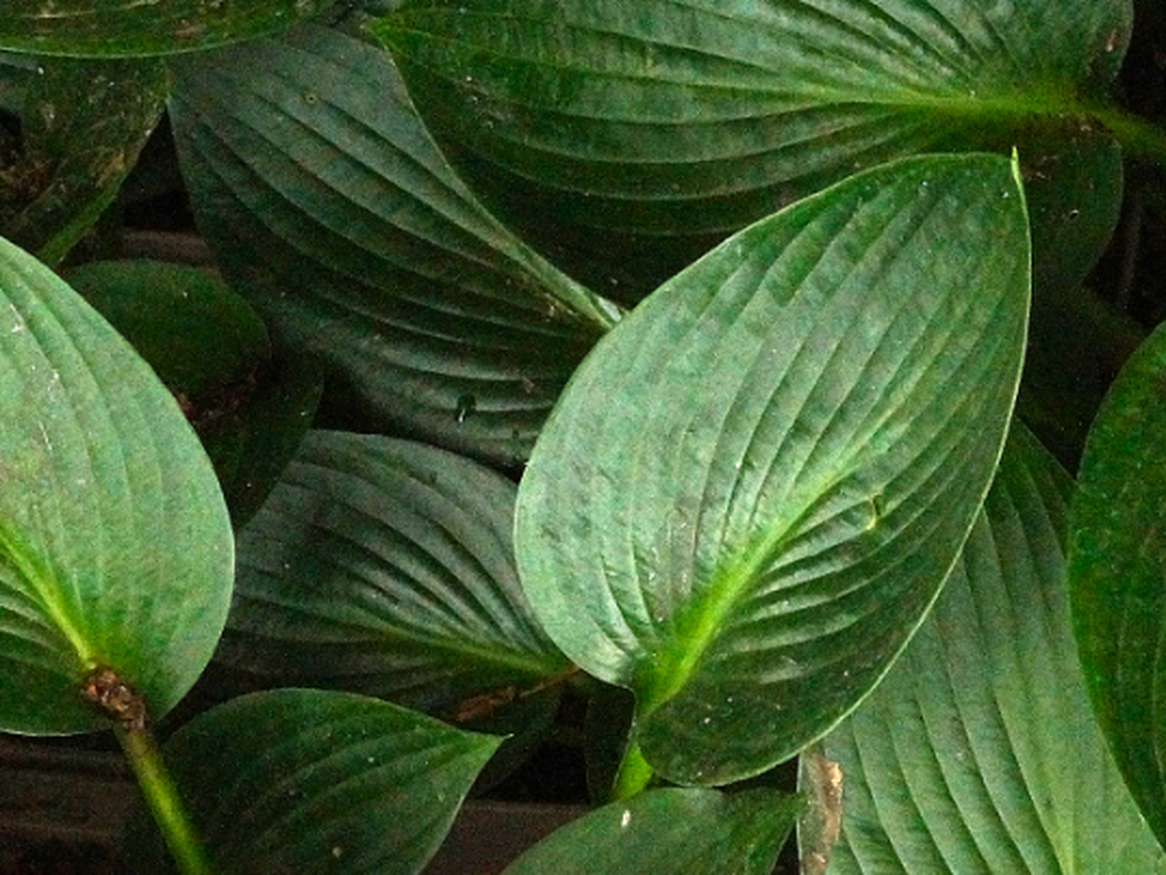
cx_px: 667
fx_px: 10849
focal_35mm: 322
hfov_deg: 6.2
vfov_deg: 4.6
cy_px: 178
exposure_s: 1/30
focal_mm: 100
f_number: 14
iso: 3200
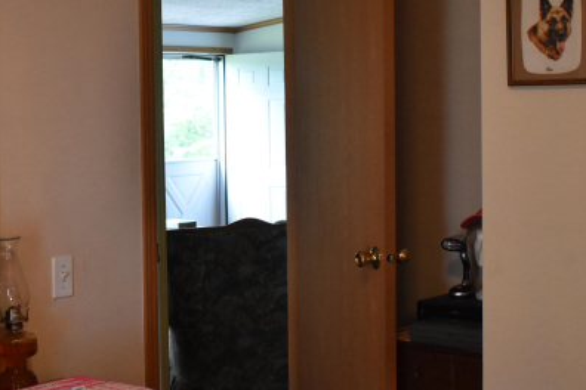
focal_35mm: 71
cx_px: 198
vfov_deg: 19.2
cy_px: 168
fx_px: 1155
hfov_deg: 28.3
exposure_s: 1/125
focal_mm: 25
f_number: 4
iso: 1600
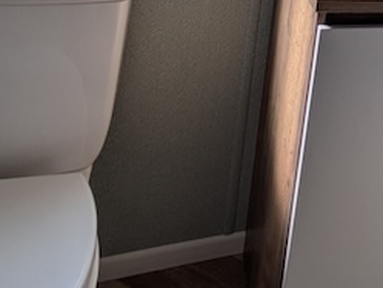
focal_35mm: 45
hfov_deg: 35.7
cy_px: -75
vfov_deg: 27.5
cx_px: 423
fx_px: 498
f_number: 2.2
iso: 43
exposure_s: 1/617
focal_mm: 1.83
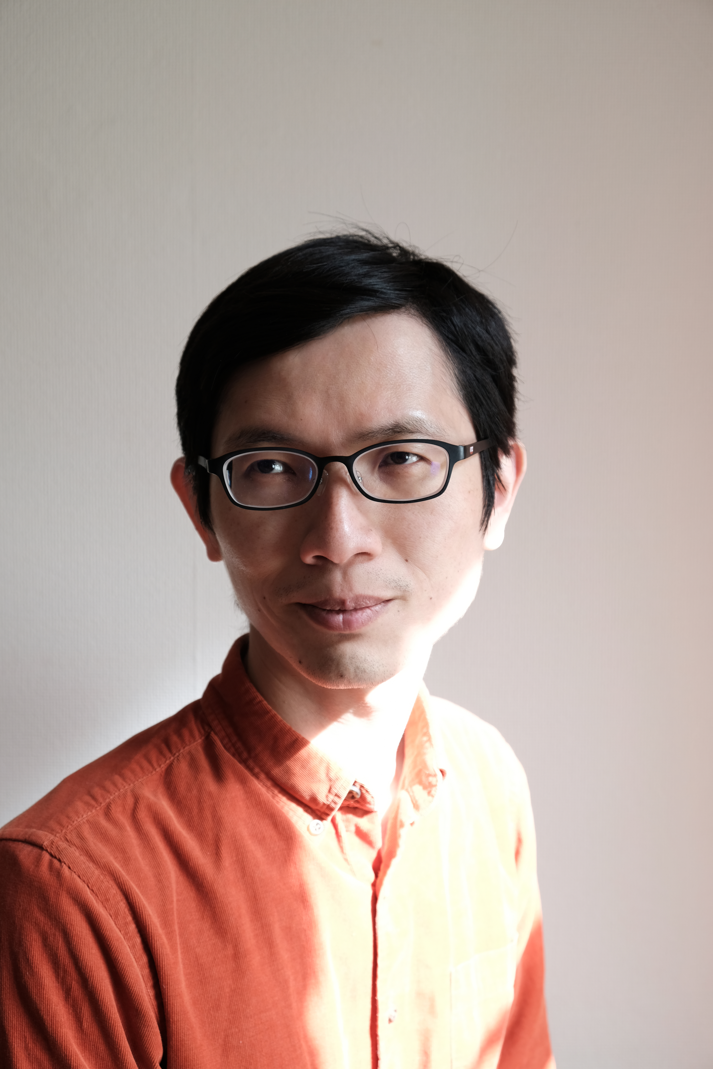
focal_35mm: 45
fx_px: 1337
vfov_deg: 43.6
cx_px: 356
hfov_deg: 29.9
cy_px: 534
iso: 250
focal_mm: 30.2
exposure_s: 1/50
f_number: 5.6
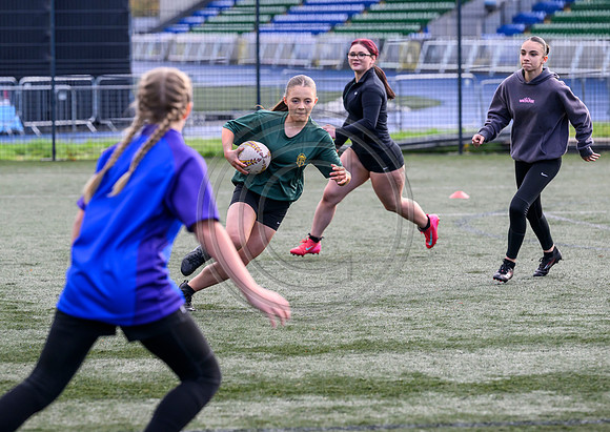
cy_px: 221
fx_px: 3336
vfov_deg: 7.4
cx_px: 281
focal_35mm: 193
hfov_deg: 10.4
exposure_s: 1/1600
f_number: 4.5
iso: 1600
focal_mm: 170
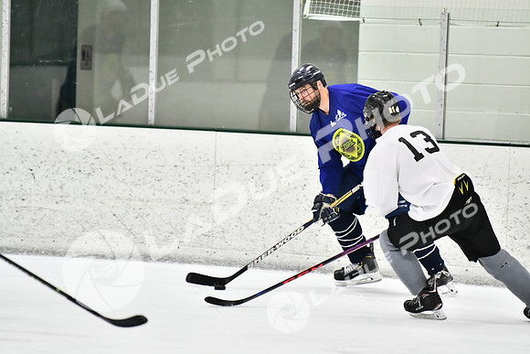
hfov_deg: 7.2
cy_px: 177
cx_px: 265
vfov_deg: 4.8
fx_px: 4197
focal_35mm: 285
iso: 6400
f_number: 2.8
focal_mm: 190
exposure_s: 1/1600
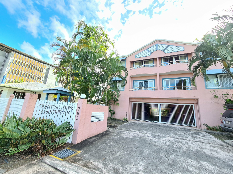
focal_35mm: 13
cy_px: 87
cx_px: 116
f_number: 2.2
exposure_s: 1/183
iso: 50
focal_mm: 2.2
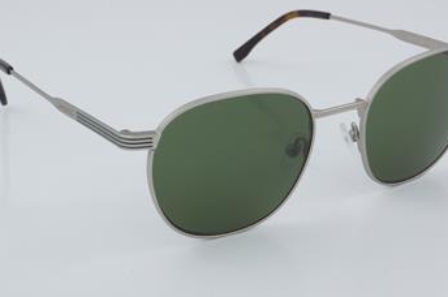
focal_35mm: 79
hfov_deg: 25.8
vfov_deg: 17.3
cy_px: 141
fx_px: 976
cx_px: 237
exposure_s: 1/4
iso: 100
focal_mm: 45
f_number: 32
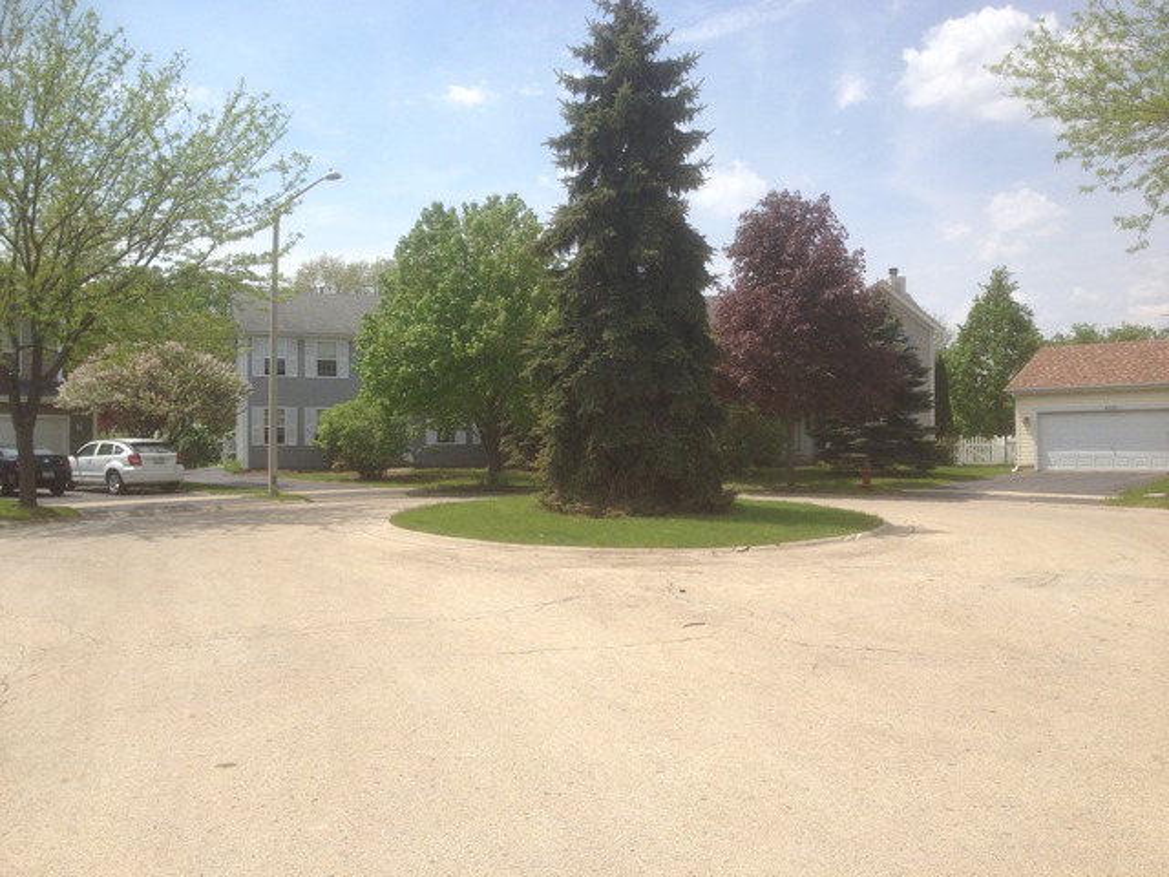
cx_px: 584
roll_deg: +0.2
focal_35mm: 33
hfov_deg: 55.4
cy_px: 438
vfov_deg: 42.9
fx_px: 1114
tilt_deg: +0.1
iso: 50
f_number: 2.4
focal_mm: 4.12
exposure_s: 1/1808
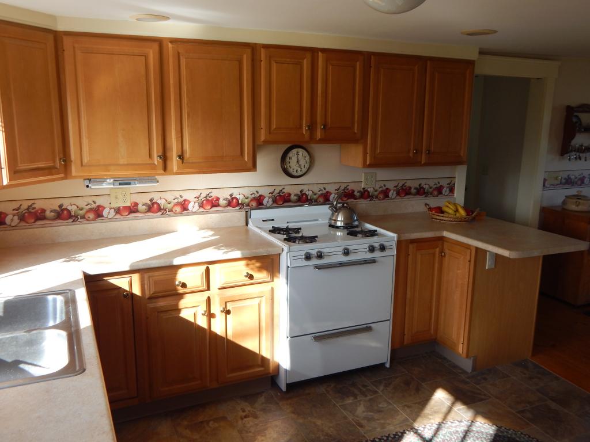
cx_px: 295
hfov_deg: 58.4
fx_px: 528
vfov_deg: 45.4
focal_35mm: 31
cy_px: 221
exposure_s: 1/100
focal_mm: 5.6
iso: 125
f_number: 3.2
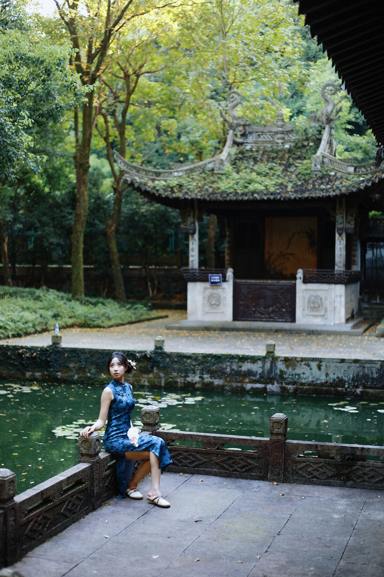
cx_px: 192
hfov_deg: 27.5
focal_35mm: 49
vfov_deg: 40.3
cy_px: 288
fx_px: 784
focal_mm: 50
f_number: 2.5
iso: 500
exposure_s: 1/200
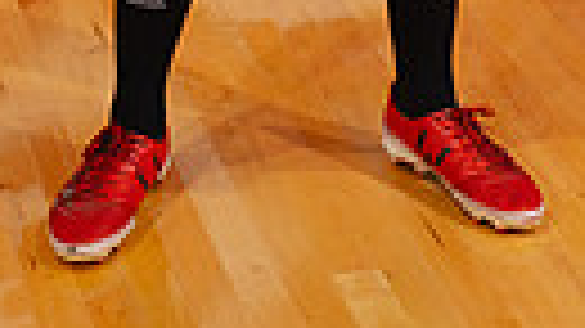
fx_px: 2419
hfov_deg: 13.8
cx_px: 333
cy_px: -625
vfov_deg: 7.0
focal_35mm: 156
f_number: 4
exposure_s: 1/250
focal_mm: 43
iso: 1000
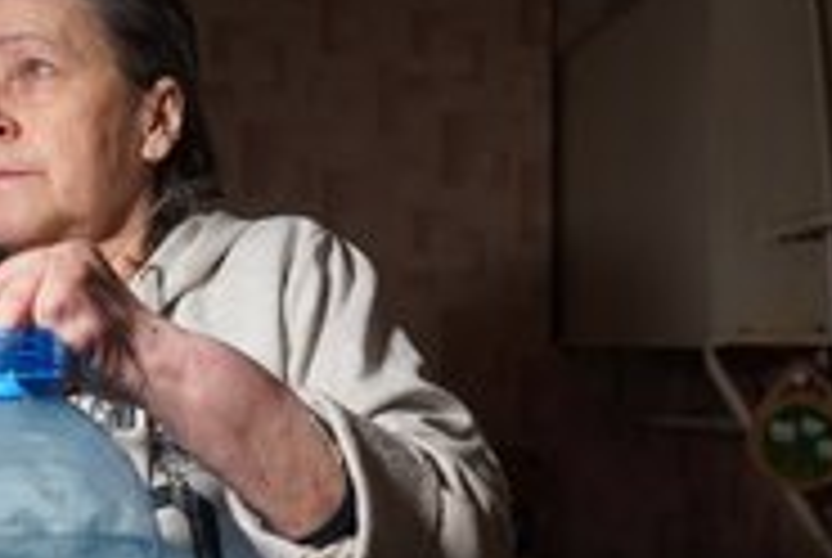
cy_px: 430
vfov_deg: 24.8
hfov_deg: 36.6
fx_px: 1250
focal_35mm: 54
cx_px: 306
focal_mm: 25
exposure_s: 1/160
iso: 1250
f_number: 4
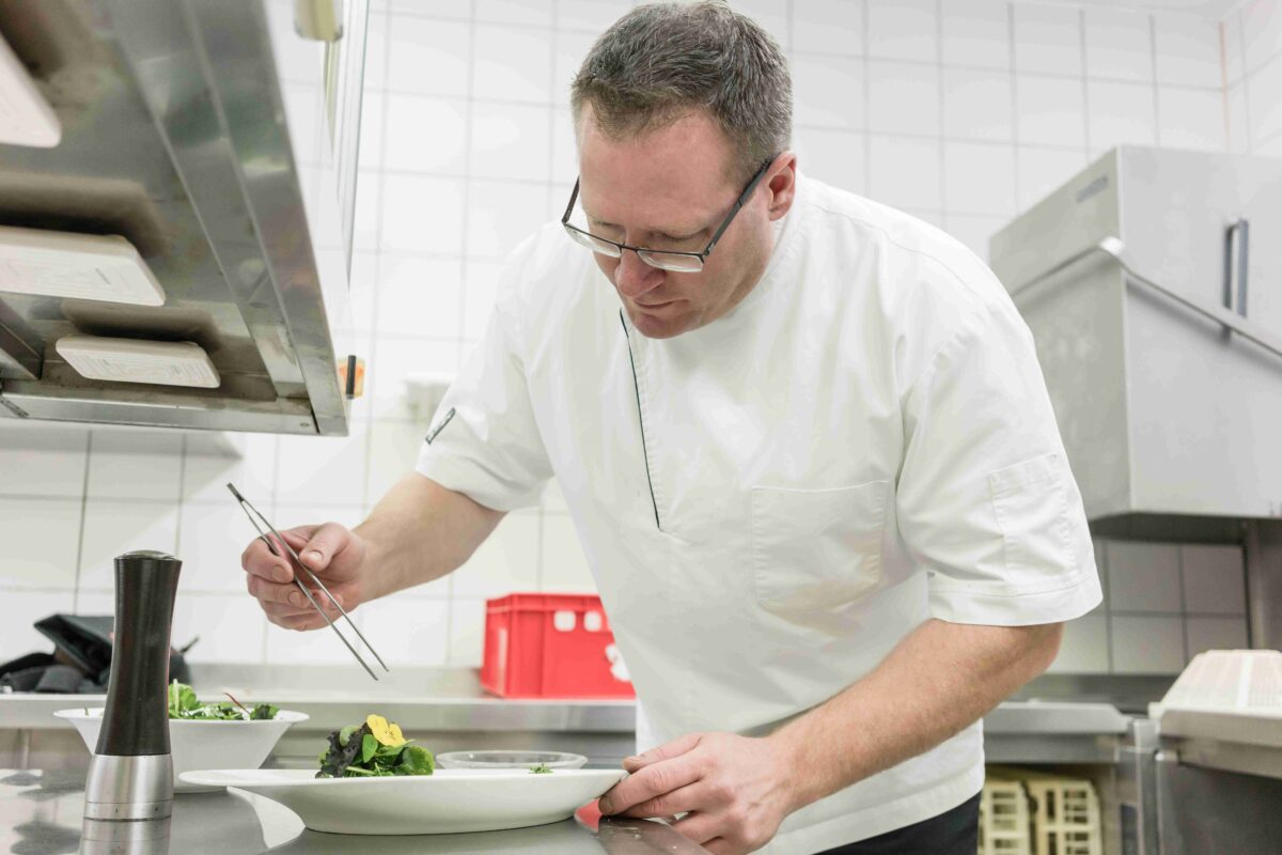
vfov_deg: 37.9
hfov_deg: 54.4
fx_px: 1246
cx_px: 641
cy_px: 428
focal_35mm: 35
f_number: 3.5
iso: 1250
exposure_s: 1/250
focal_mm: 35
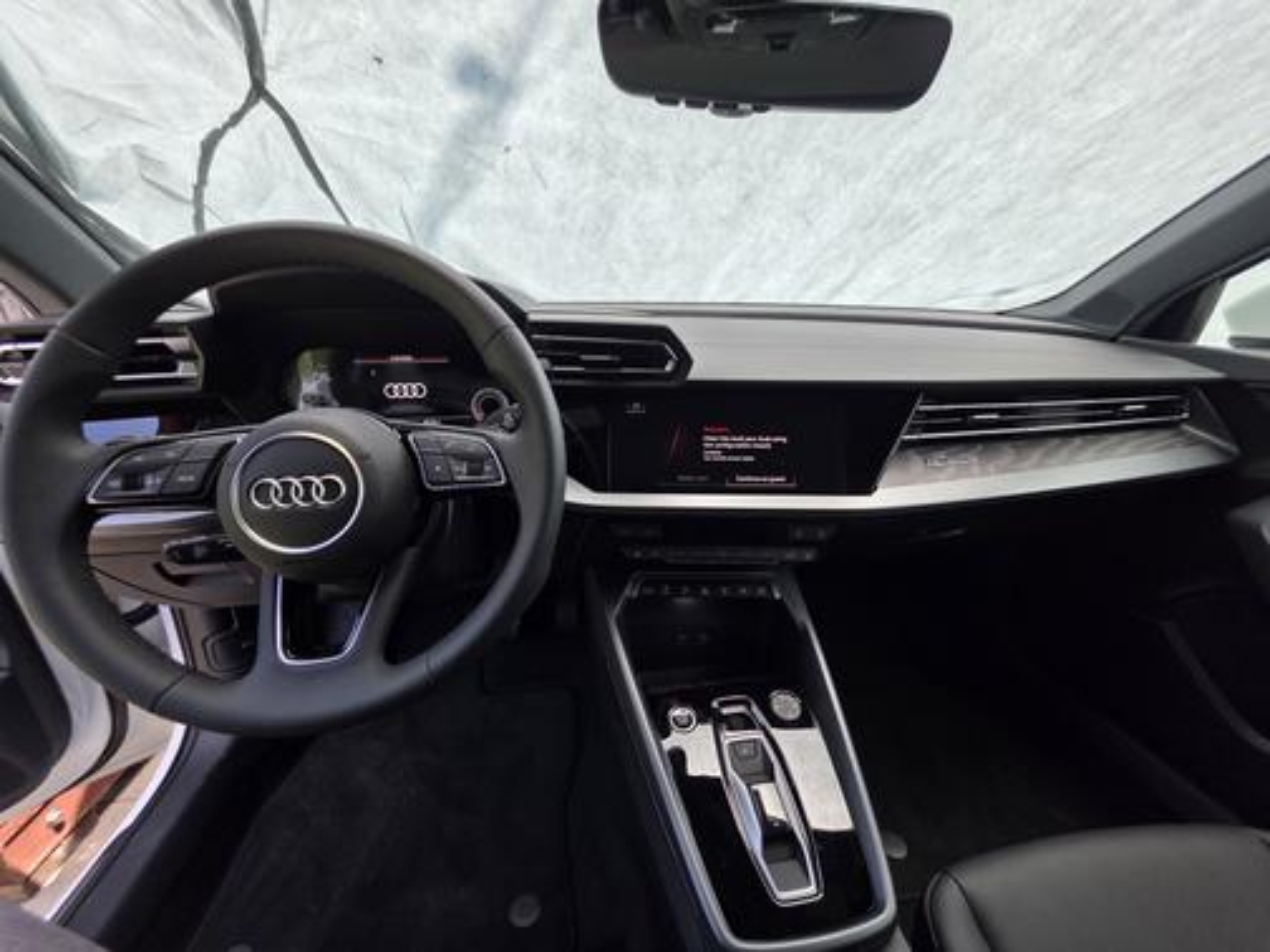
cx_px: 635
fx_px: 477
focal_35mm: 13
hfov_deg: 106.2
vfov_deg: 89.9
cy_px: 476
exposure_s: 1/333
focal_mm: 2.2
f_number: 1.9
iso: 40
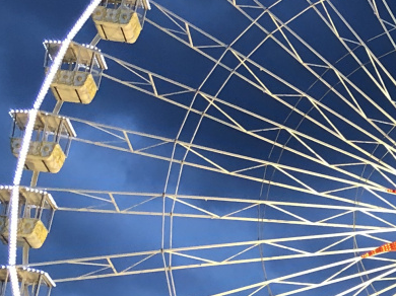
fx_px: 1315
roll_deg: -1.0
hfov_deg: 14.7
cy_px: 301
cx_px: 738
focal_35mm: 115
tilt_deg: +16.9
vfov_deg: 12.7
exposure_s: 1/25
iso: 32
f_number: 1.8
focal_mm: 3.99
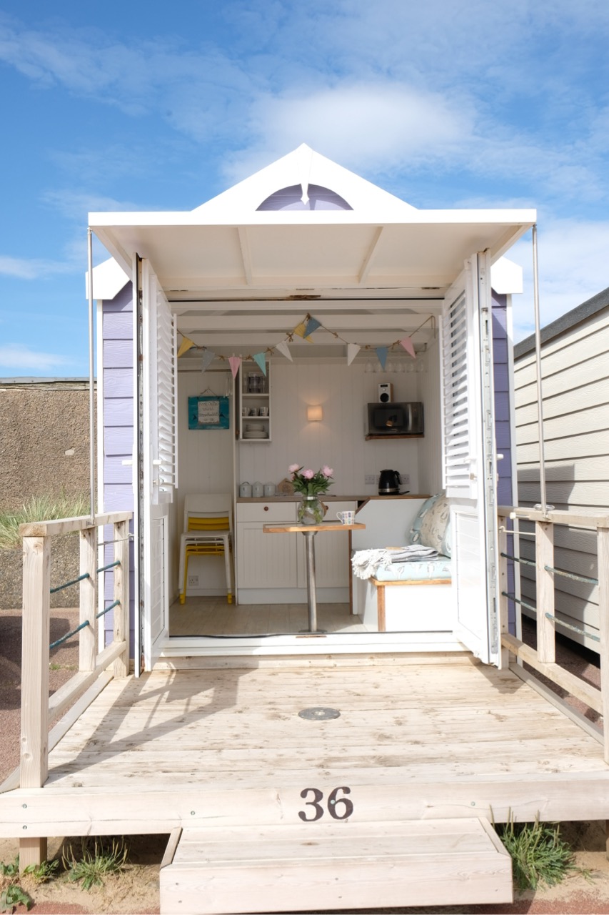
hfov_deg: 42.3
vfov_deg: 60.3
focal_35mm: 31
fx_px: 787
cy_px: 458
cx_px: 304
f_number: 8
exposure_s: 1/350
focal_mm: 20.5
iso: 200
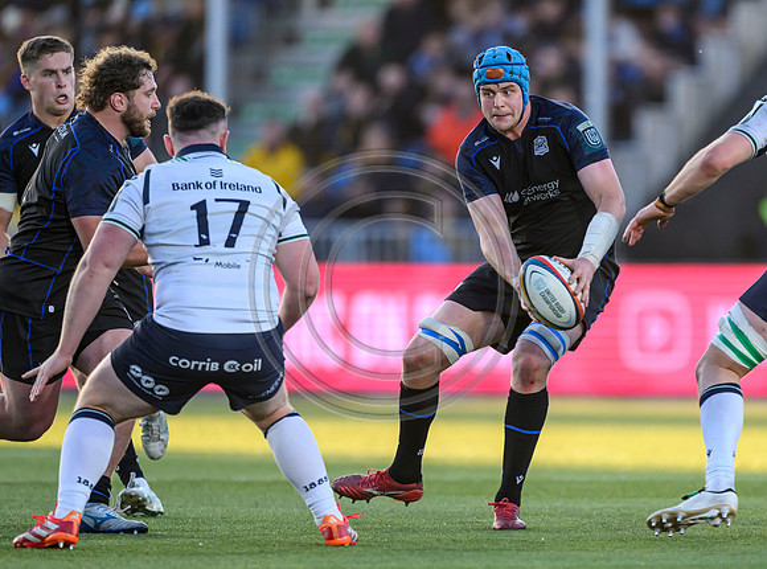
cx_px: 520
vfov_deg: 2.0
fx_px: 16255
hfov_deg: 2.7
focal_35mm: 737
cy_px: 345
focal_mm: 560
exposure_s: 1/1600
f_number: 4
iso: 2000
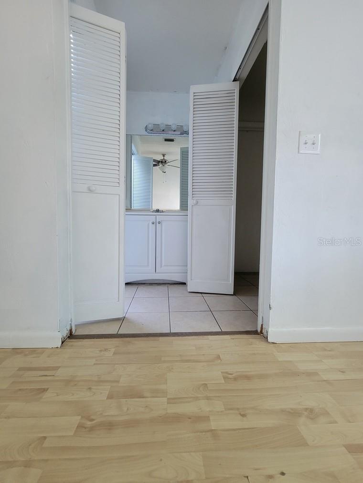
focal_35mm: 13
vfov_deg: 106.2
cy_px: 242
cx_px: 182
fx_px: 182
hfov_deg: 89.9
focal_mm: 2.2
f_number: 2.2
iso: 320
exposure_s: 1/30
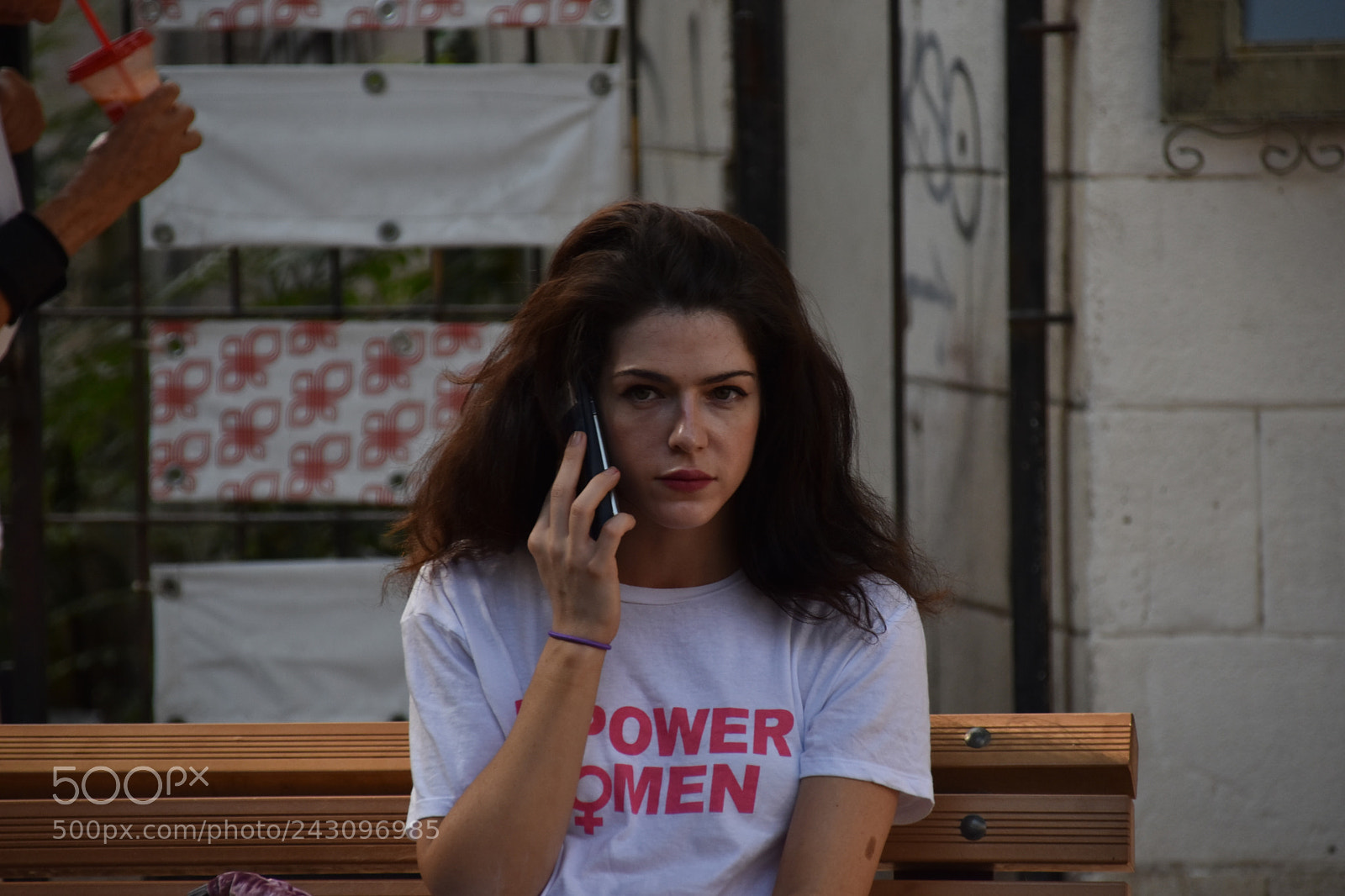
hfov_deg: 8.1
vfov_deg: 5.4
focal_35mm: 255
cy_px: 448
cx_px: 672
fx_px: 9525
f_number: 6
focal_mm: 170
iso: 400
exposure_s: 1/500
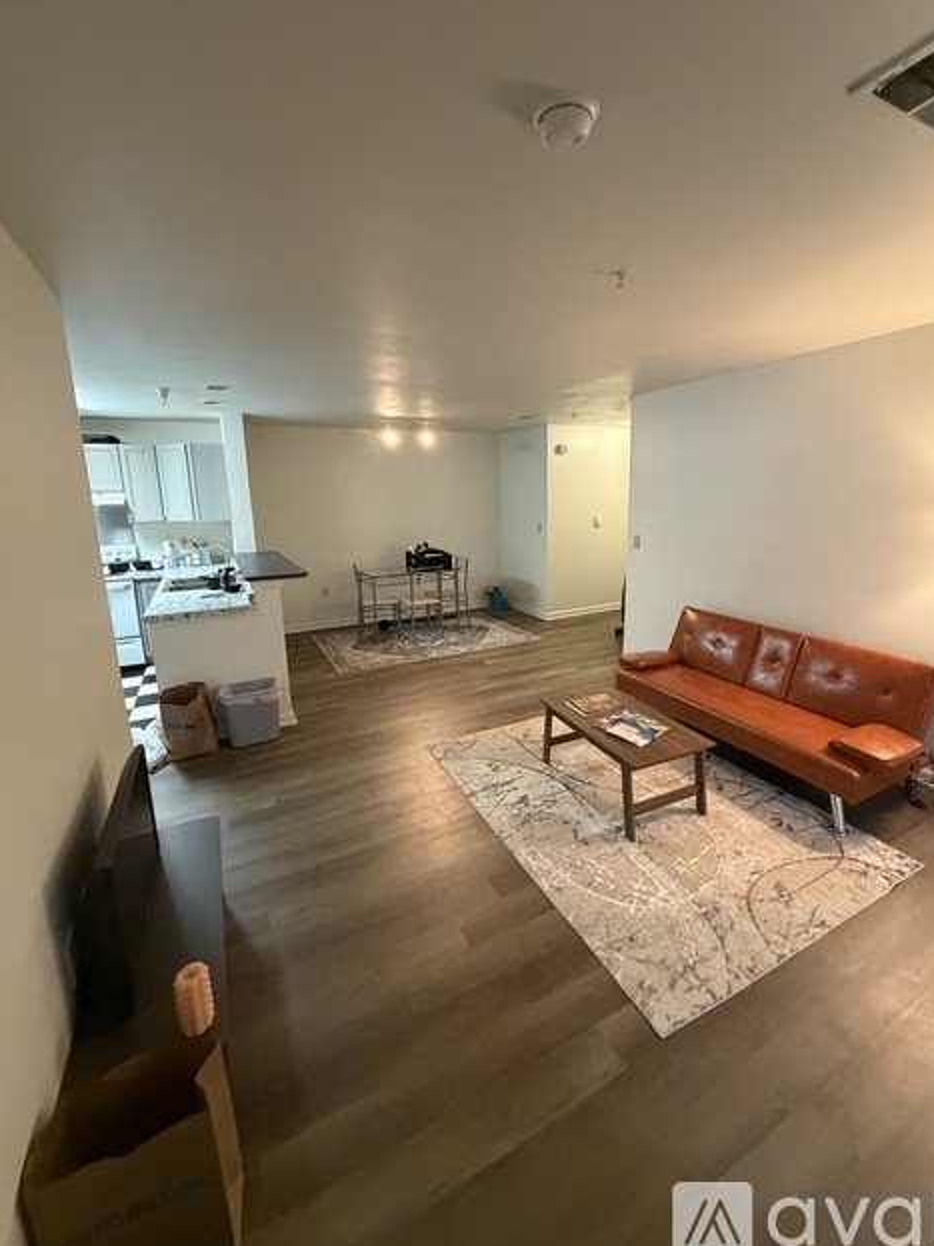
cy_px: 595
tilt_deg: -10.7
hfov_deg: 81.6
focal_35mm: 15
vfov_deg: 98.1
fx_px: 540
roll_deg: +1.1
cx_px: 496
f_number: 2.2
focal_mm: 2.22
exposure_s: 1/60
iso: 800
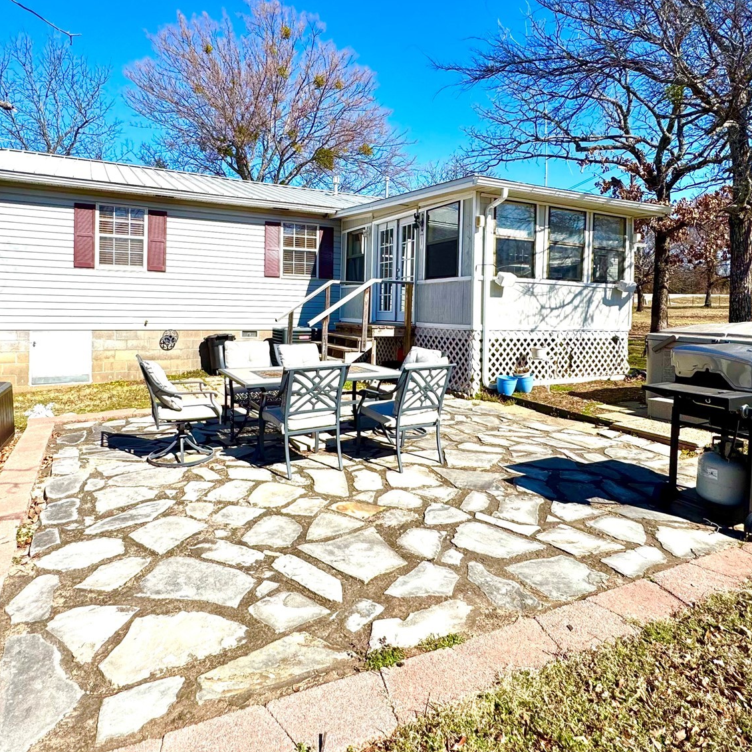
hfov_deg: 72.0
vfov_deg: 71.7
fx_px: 516
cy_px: 318
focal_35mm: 21
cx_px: 338
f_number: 2.2
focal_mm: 2.22
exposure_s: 1/3546
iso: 50
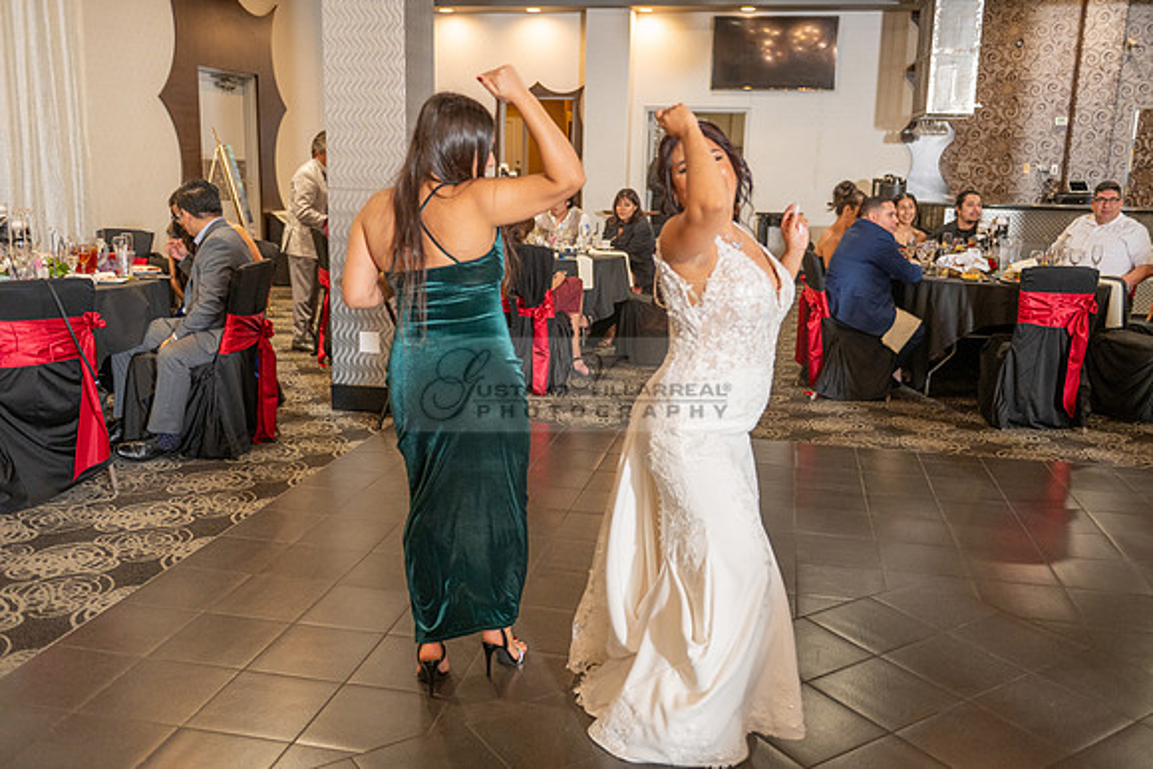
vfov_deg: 41.1
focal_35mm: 32
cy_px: 384
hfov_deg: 58.7
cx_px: 576
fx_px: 1025
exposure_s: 1/125
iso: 800
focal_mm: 32
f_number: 2.8
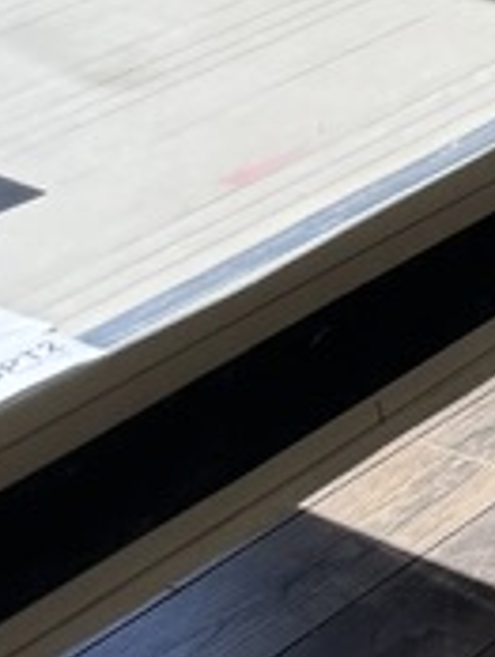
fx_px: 2682
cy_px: -755
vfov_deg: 12.0
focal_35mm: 141
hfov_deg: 9.3
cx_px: 1247
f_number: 1.78
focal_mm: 6.86
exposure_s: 1/627
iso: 80
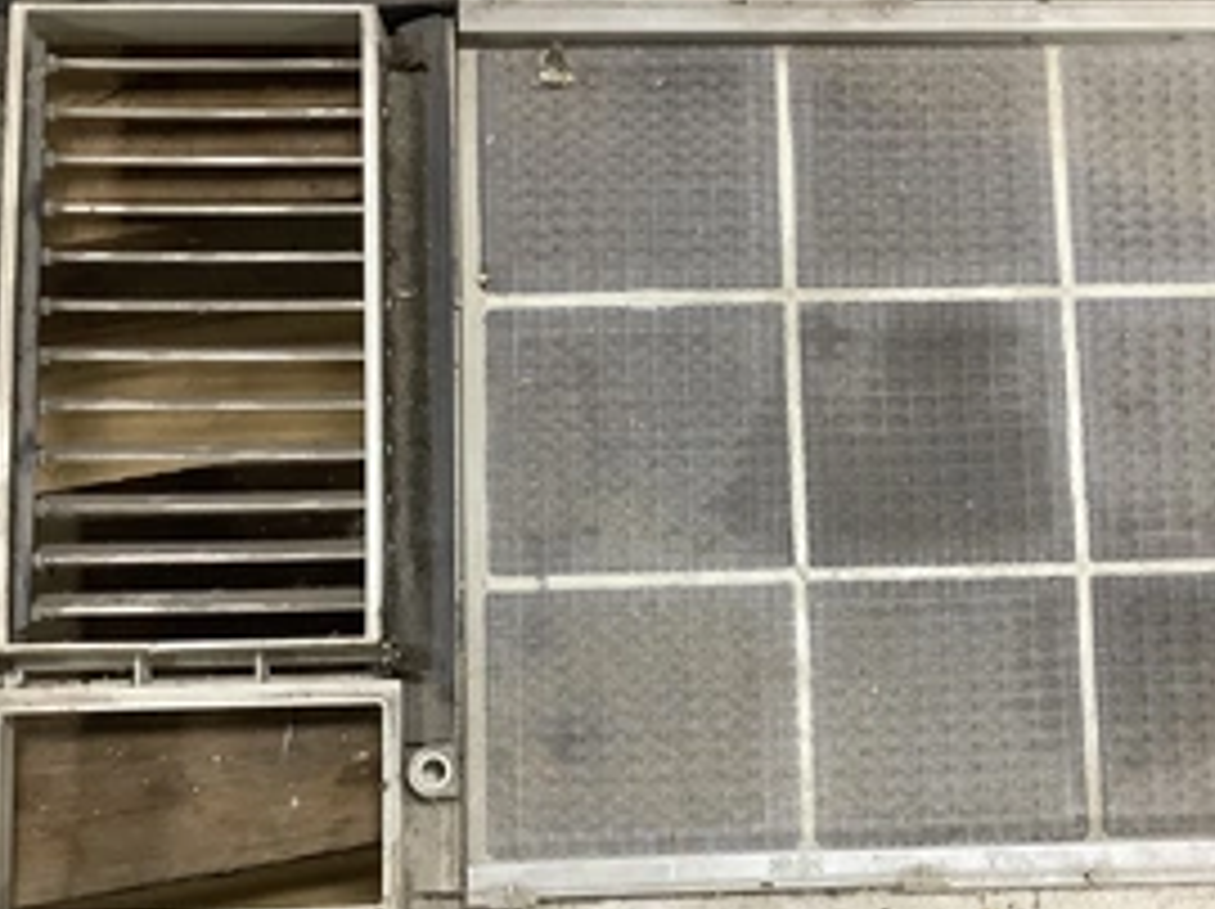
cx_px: 752
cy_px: 567
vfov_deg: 31.3
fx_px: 1613
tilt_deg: -81.5
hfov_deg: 41.0
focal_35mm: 46
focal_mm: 3.3
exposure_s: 1/33
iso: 250
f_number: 2.4
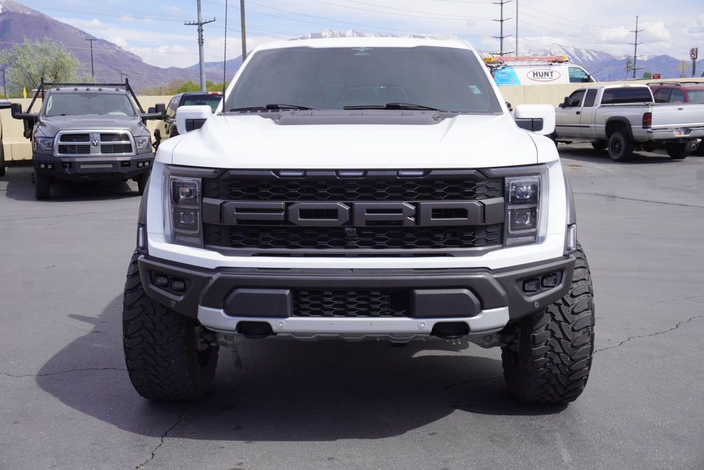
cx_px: 352
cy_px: 235
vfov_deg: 33.1
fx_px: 792
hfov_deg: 47.9
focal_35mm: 40
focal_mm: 27
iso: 100
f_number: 10
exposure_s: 1/125
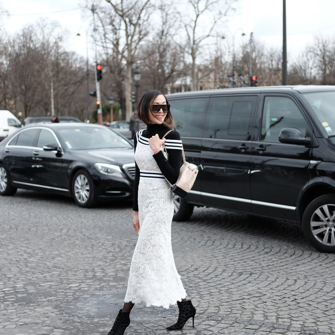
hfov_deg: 25.4
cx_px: 168
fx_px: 745
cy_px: 188
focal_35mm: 68
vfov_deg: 25.3
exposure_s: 1/4000
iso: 500
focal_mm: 35
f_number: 2
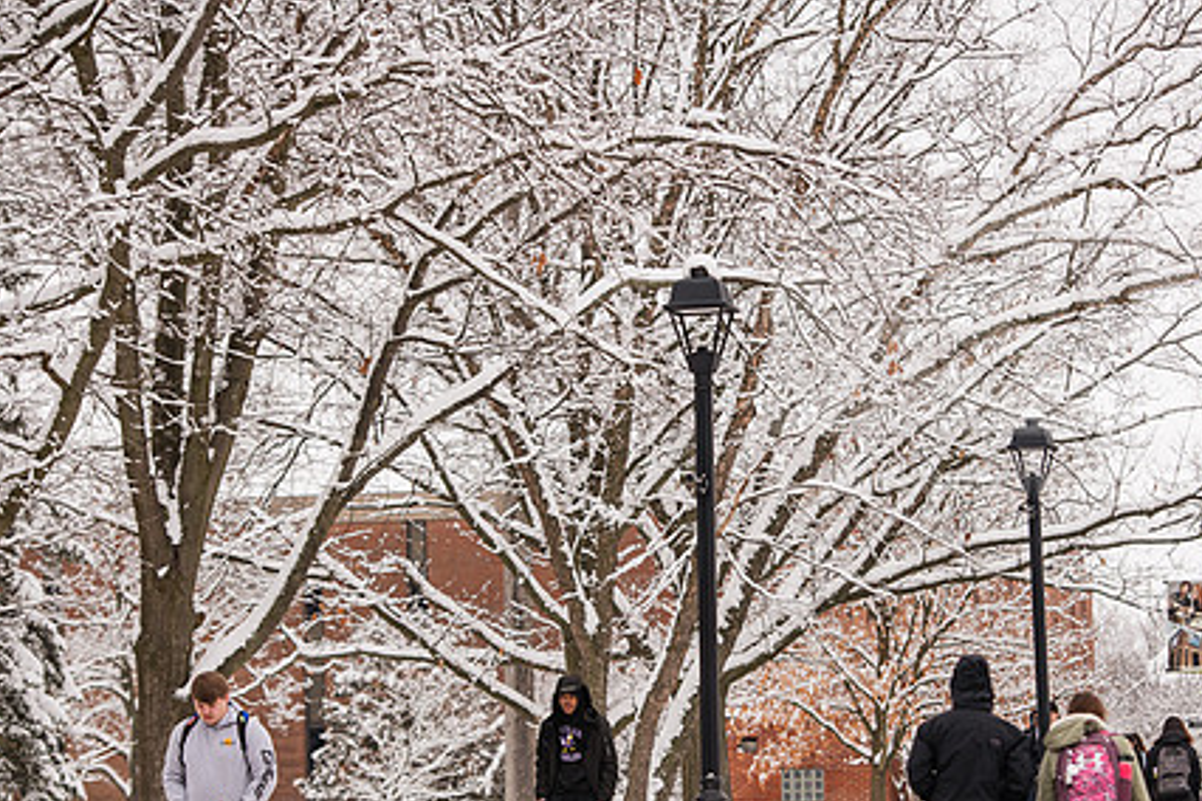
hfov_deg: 14.3
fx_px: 4774
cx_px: 686
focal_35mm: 143
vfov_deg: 9.6
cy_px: 540
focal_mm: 105
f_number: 3.5
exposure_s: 1/500
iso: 160
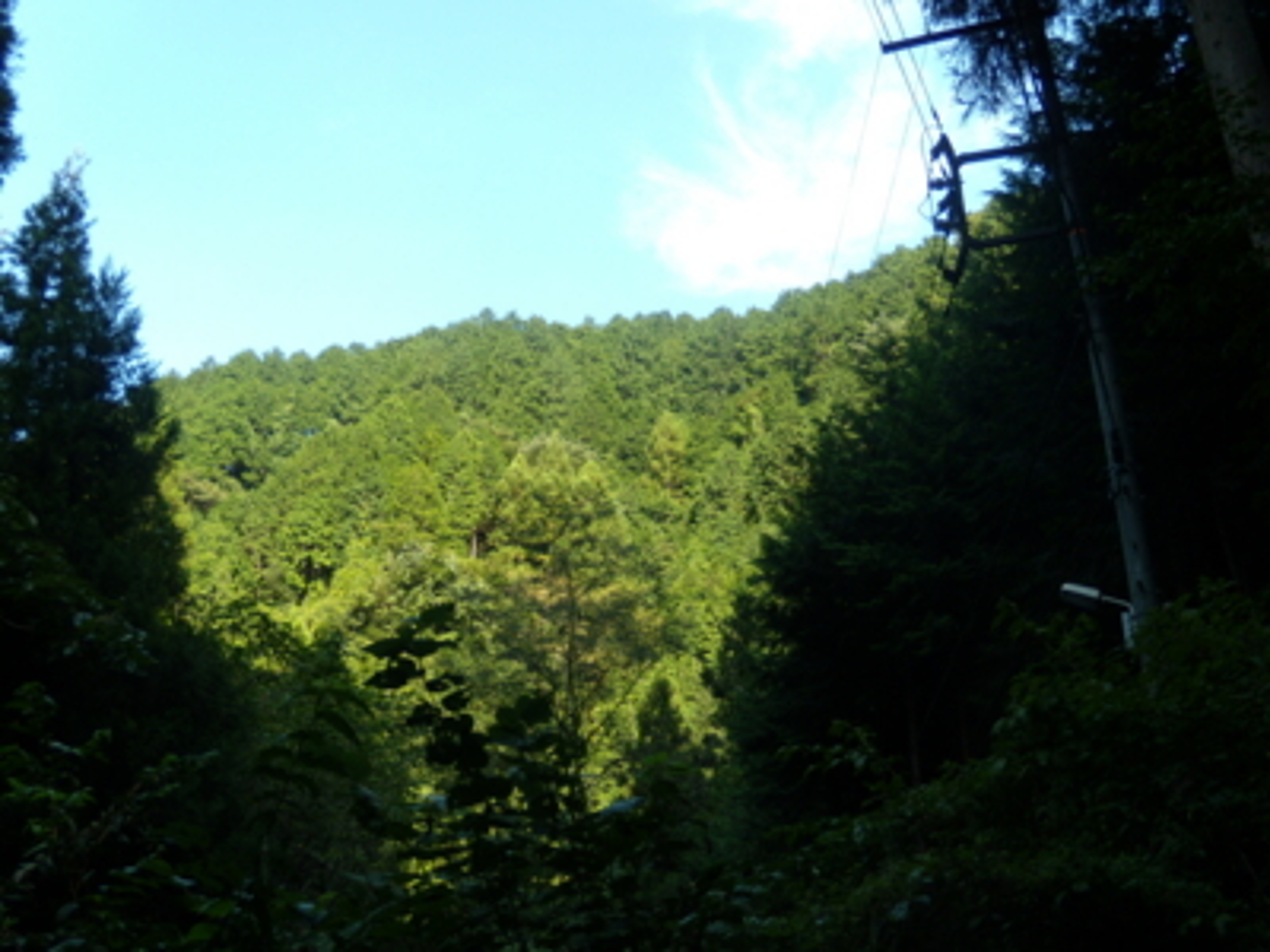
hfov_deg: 51.4
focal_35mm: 36
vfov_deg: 39.7
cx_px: 635
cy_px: 476
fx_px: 1321
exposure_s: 1/160
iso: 80
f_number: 3.6
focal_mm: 6.4
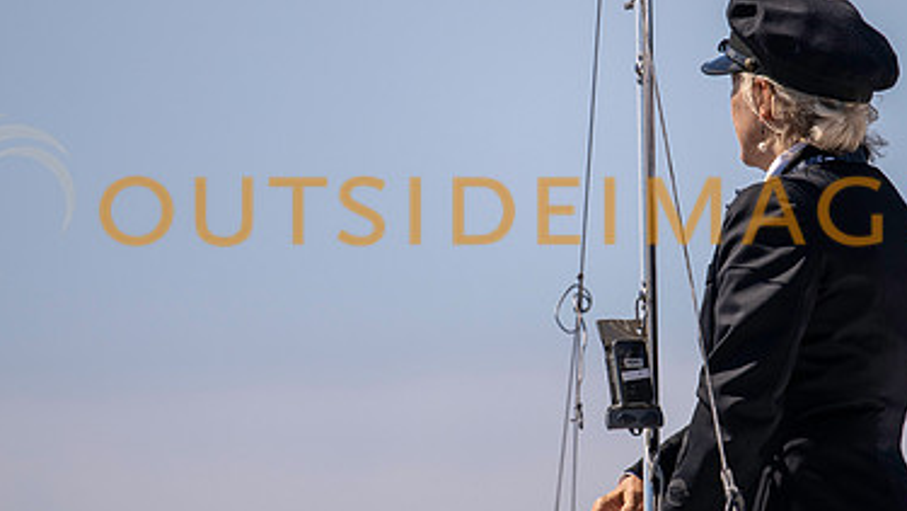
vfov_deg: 1.9
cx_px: 619
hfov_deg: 3.3
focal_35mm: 648
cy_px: 195
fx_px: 15586
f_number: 4.5
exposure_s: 1/4000
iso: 200
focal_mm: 400
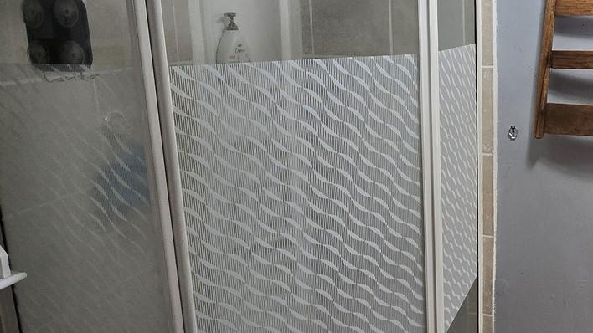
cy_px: 113
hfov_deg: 55.9
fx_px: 503
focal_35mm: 32
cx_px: 489
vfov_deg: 36.3
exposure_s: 1/60
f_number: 2.2
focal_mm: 2.2
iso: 200
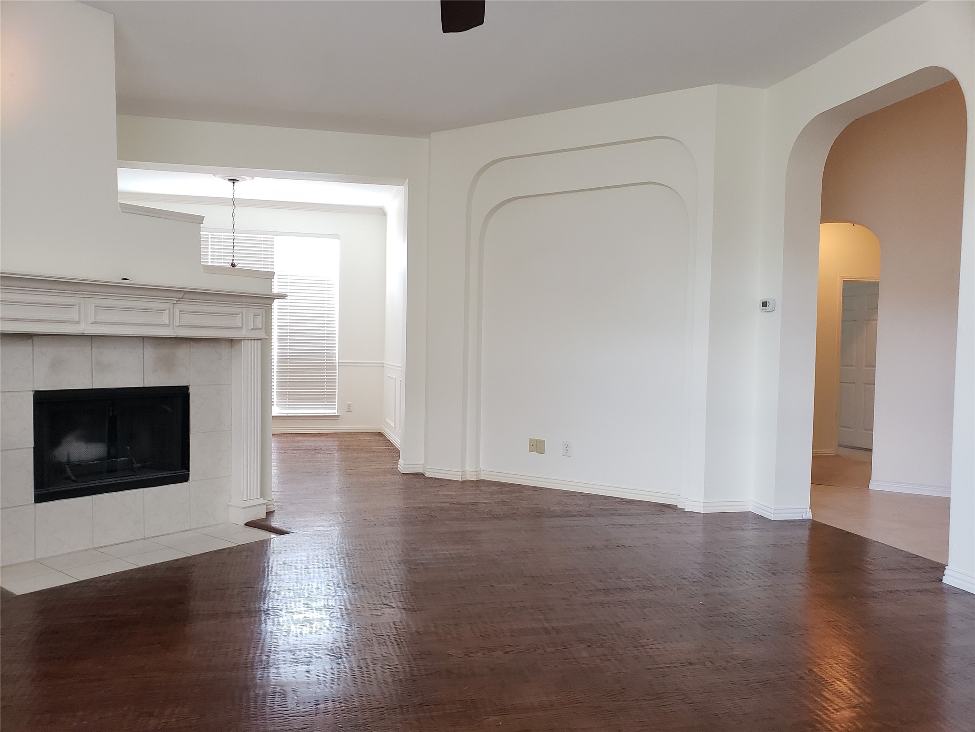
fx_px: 732
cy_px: 366
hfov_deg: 67.3
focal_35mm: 26
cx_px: 488
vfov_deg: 53.1
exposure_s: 1/60
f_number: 2.4
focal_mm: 4.3
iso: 500
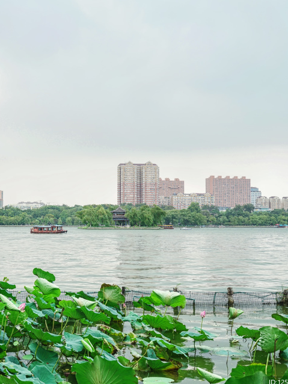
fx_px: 599
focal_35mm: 54
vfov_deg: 35.5
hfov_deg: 26.9
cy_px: 189
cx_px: 97
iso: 320
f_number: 4.5
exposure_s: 1/160
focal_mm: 35
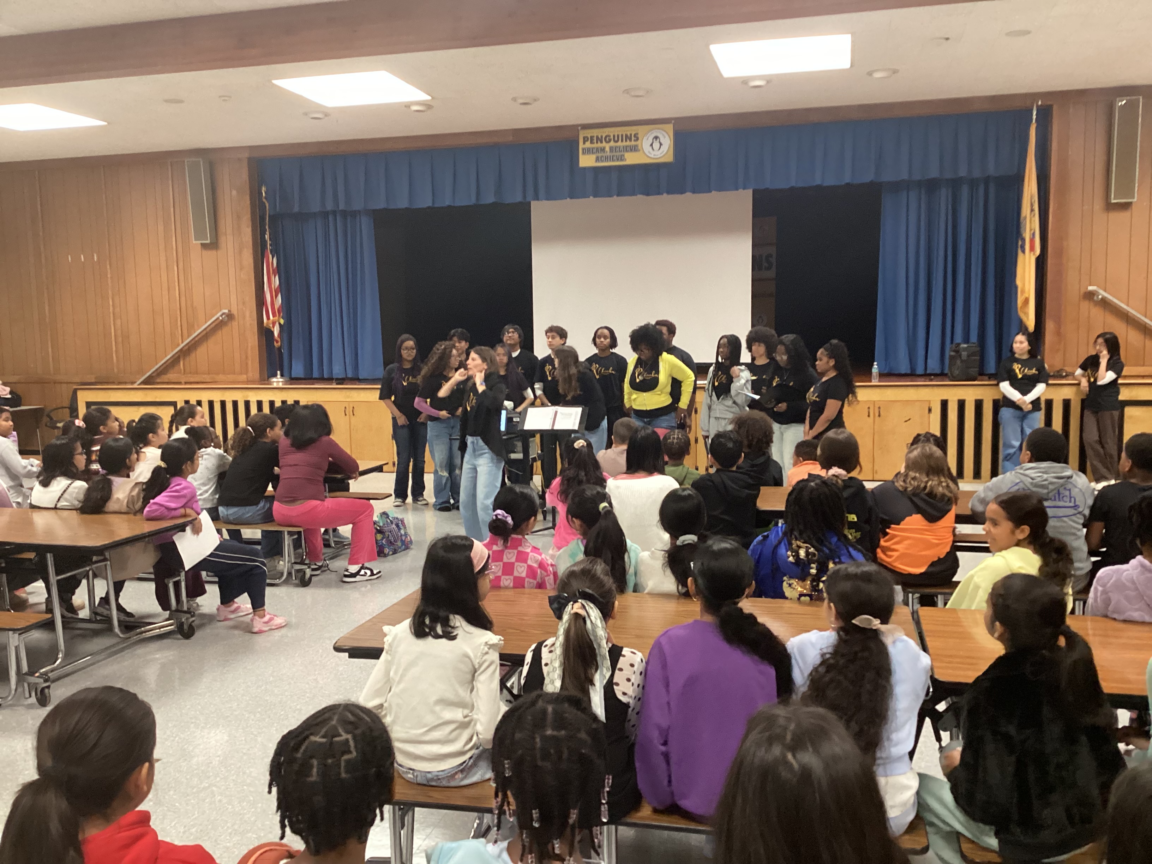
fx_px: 1032
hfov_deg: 58.4
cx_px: 576
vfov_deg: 45.4
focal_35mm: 31
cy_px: 432
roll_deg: +1.0
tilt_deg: -5.6
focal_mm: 3.3
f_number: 2.4
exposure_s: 1/40
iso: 320
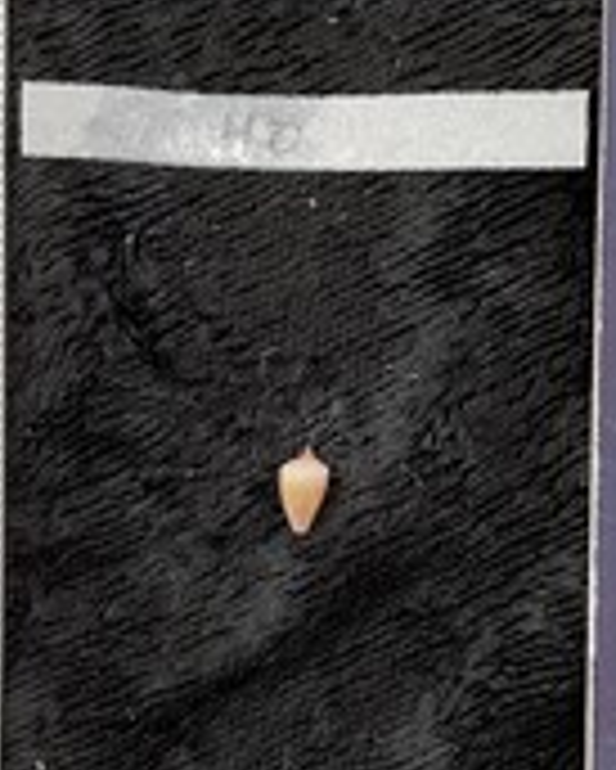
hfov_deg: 26.3
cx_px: 319
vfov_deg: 32.4
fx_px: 1321
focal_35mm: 58
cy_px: 466
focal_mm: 3
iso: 80
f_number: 1.8
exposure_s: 1/60
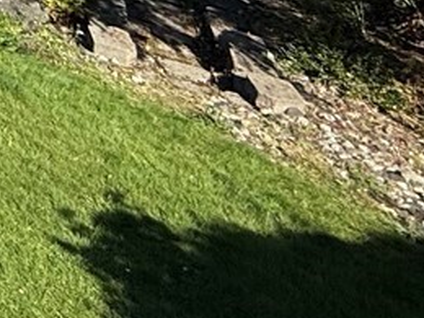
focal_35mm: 86
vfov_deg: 12.8
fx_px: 1053
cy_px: -466
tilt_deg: -6.5
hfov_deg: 14.1
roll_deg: -1.7
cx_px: -636
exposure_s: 1/2024
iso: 50
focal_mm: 2.22
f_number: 2.2
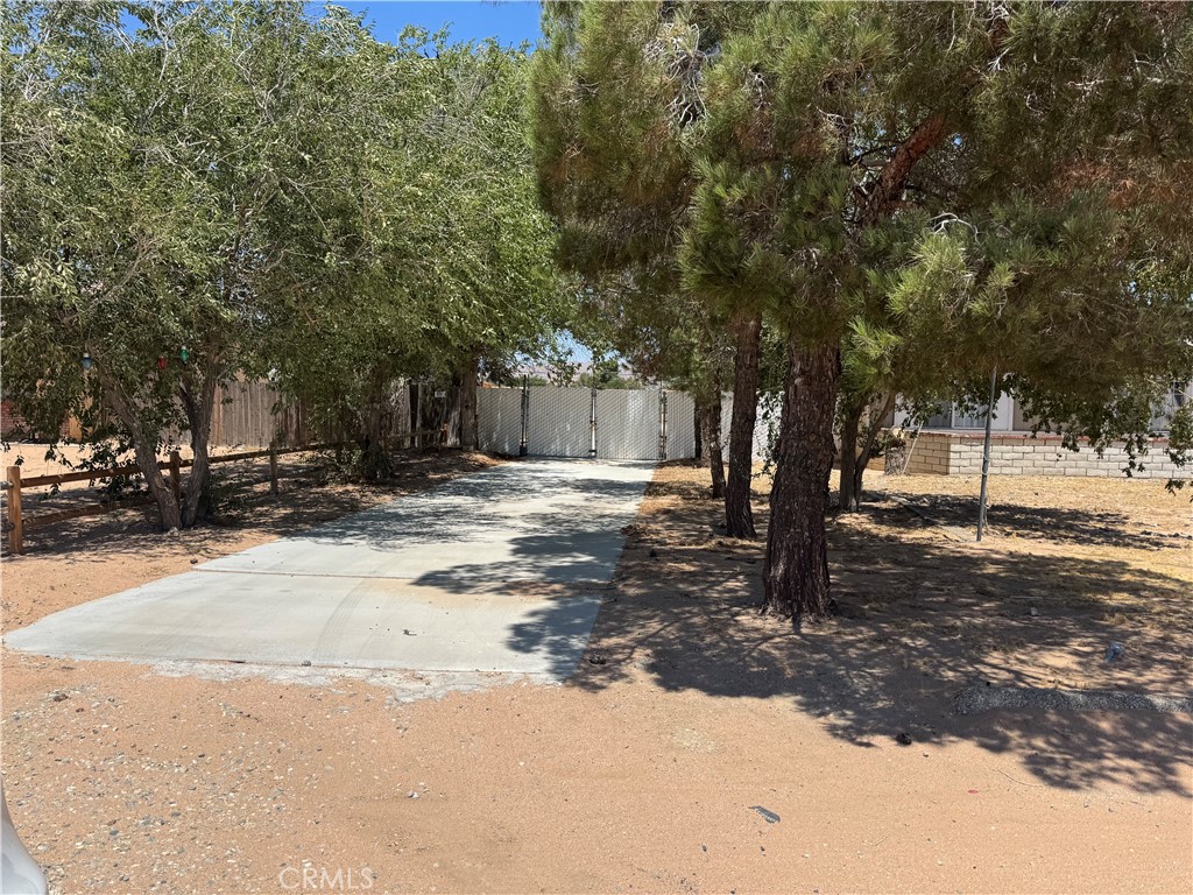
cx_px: 596
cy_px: 448
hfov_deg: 71.6
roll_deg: -0.6
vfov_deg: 56.8
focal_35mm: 24
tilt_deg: -5.1
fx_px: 827
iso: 80
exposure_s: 1/4608
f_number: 1.78
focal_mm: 6.76
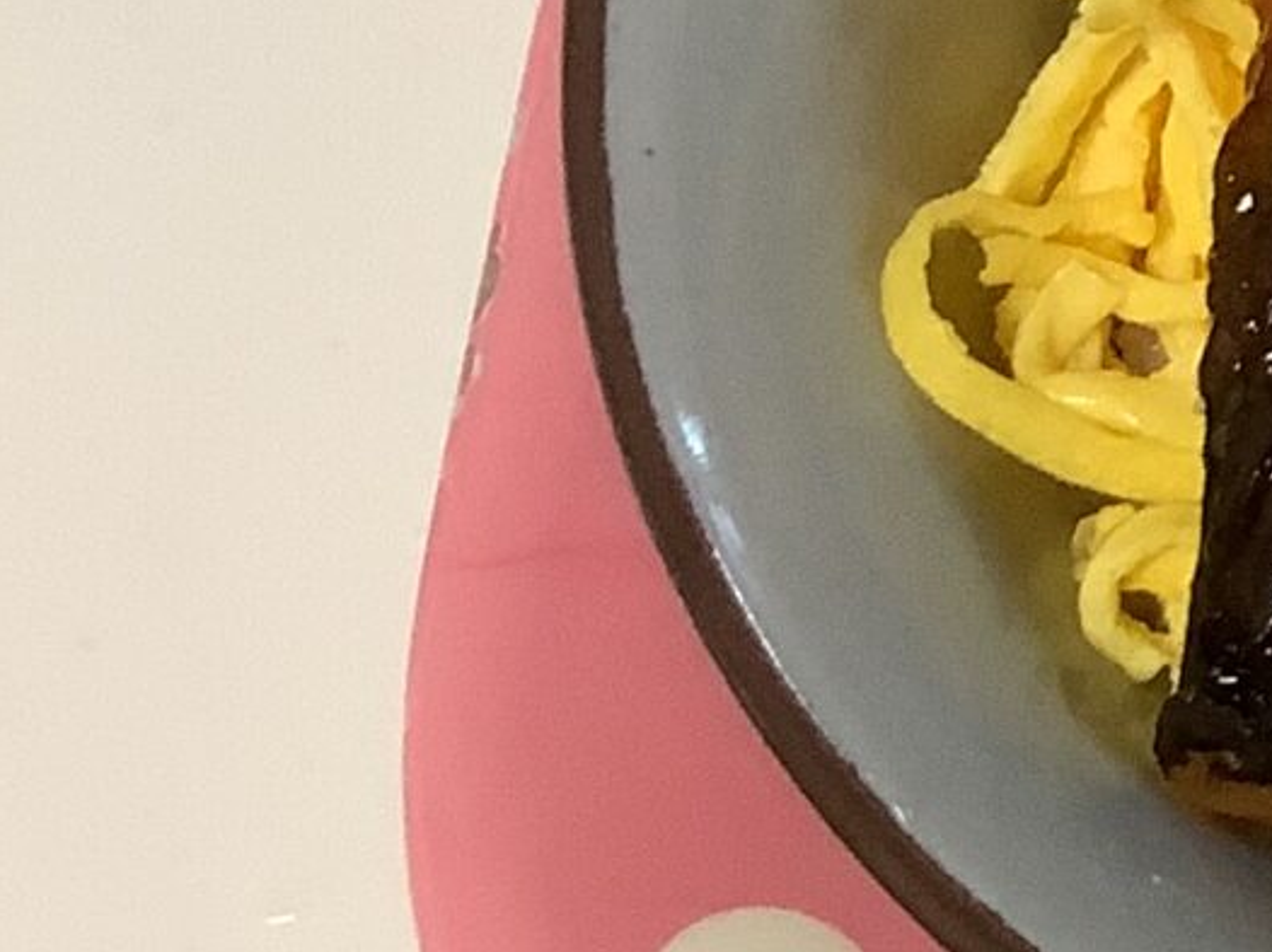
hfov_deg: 11.2
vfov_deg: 9.4
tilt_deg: -58.6
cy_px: -669
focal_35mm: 151
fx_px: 5546
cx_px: 2953
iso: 100
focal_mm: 3.3
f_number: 2.4
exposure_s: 1/50
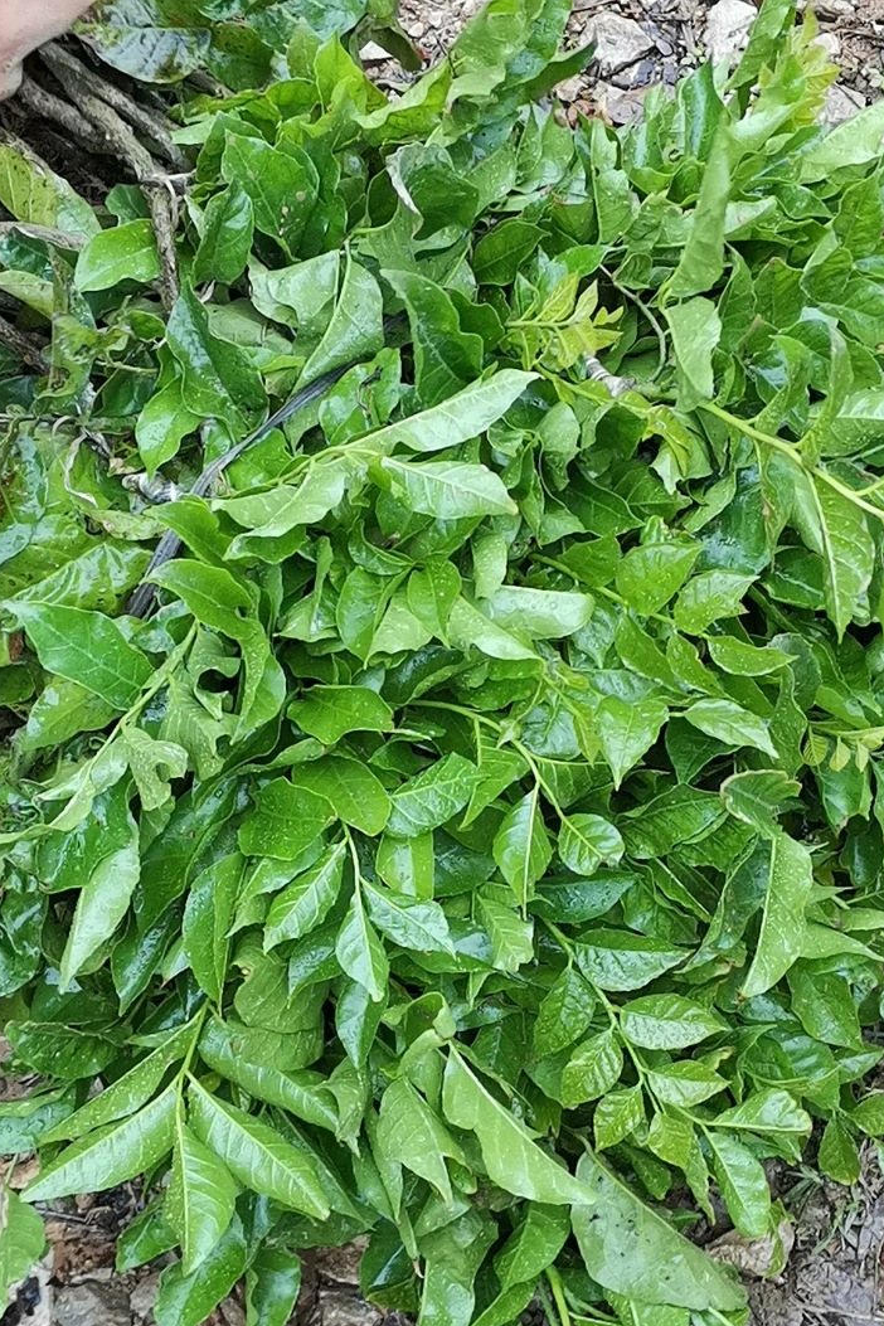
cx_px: 472
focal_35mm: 78
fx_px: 2873
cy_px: 671
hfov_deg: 17.5
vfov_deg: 26.0
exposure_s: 1/100
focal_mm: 5.5
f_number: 1.8
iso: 80
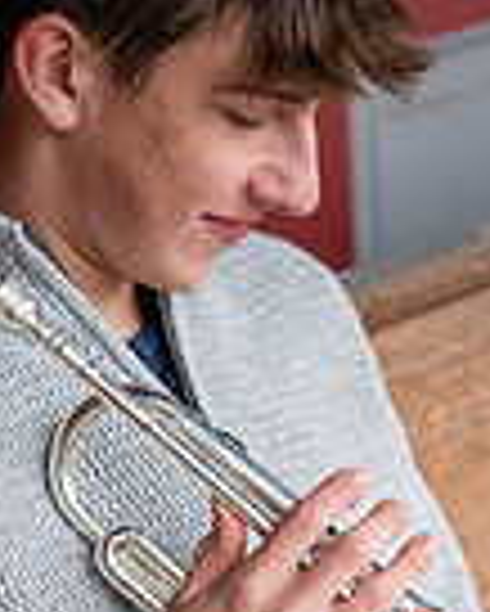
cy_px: 576
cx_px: 274
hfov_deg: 5.9
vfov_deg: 7.3
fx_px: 4762
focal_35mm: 263
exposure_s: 1/320
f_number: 3.5
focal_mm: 85
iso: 640
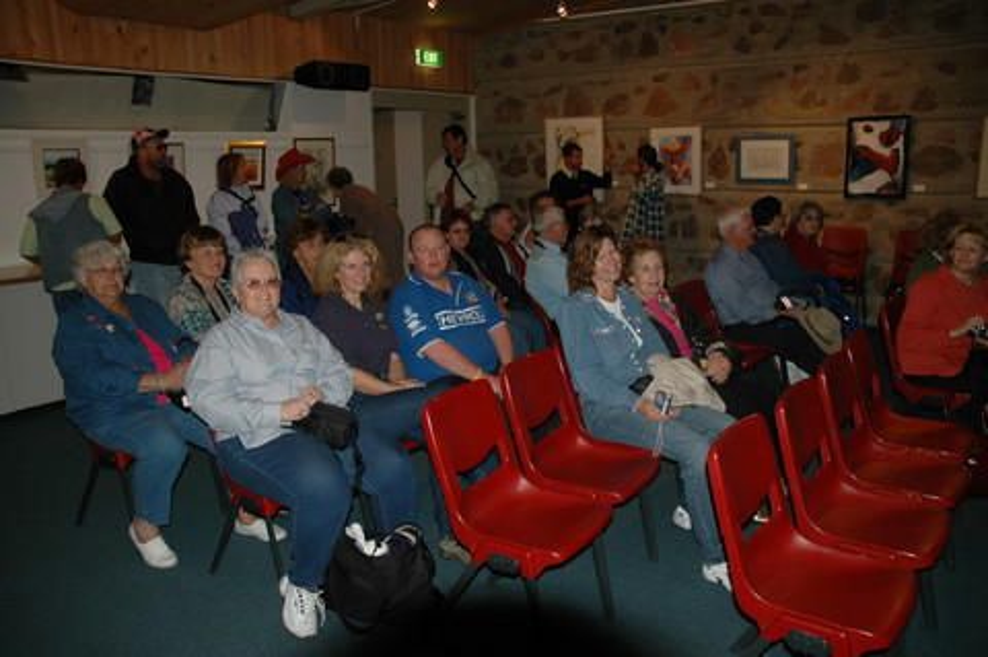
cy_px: 328
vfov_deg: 47.8
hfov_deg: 67.4
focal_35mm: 27
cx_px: 494
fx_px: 740
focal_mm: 18
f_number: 3.5
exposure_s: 1/60
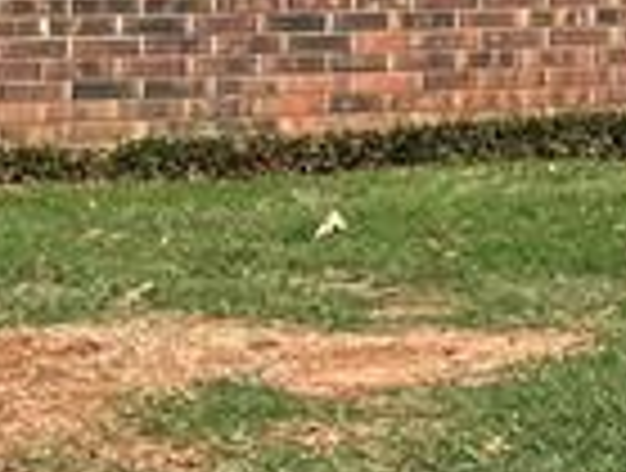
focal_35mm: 191
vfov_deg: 7.6
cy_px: -333
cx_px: 1486
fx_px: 3463
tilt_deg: +3.5
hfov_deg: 9.3
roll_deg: +0.2
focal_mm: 5.1
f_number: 1.6
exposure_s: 1/4651
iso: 50
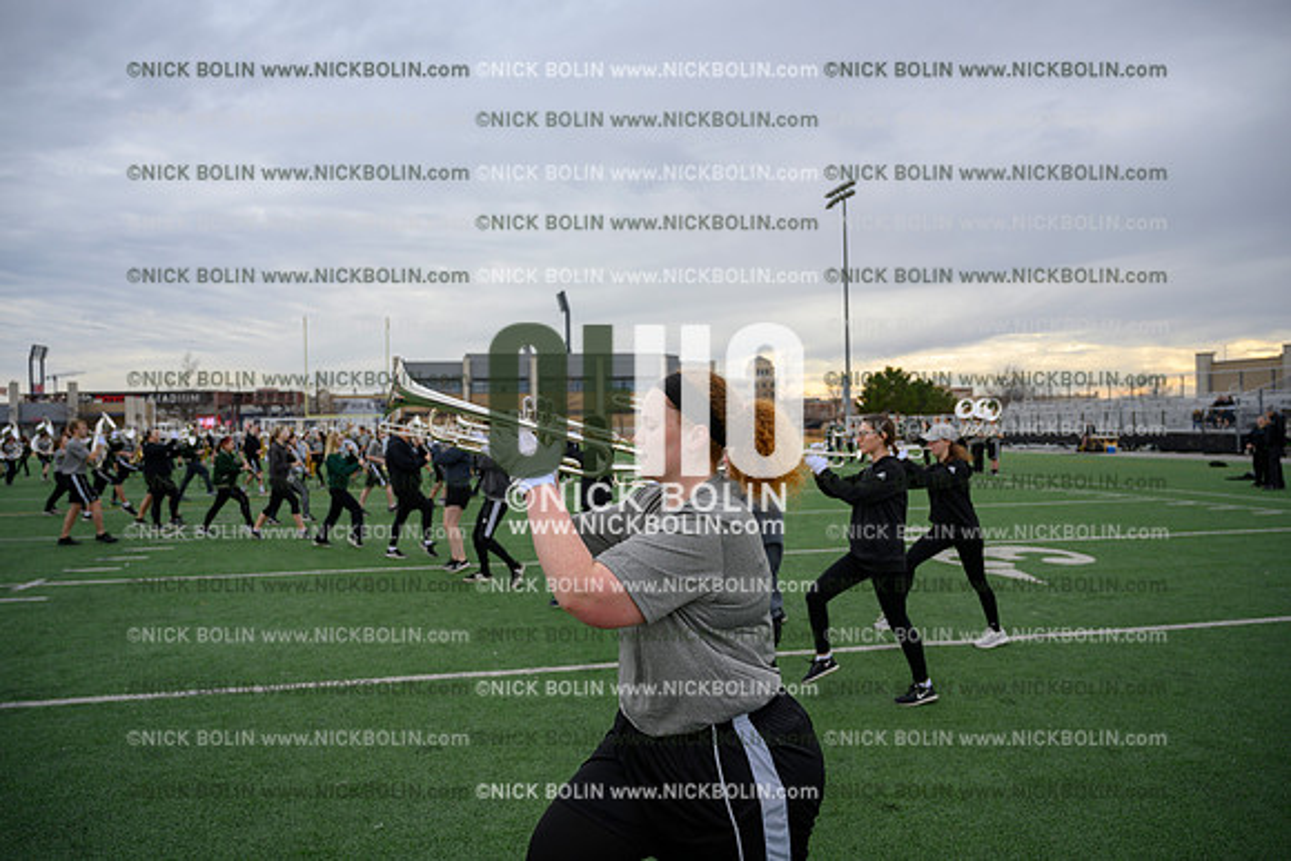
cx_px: 646
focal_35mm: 24
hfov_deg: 73.7
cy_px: 430
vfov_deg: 53.2
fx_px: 861
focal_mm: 24
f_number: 4
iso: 200
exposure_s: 1/640
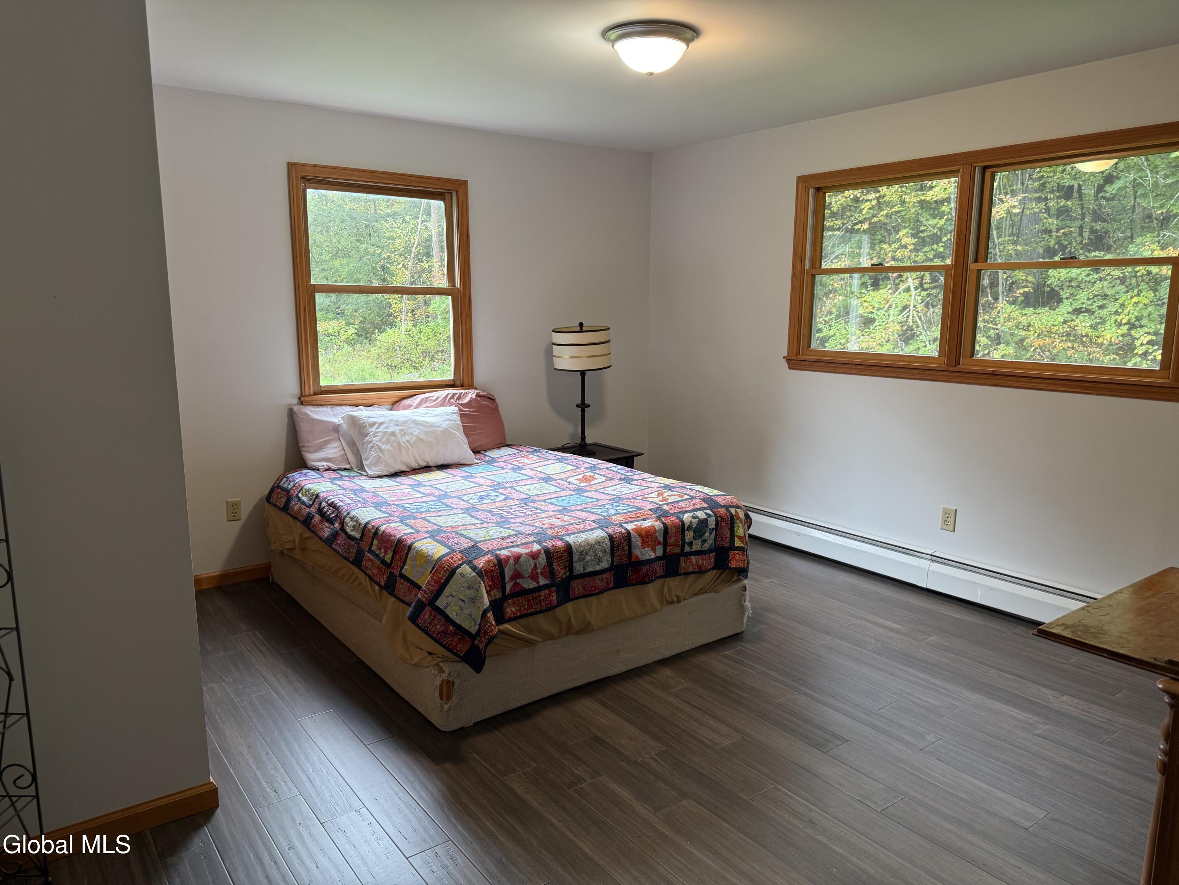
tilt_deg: -7.2
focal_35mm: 24
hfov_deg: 71.6
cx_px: 590
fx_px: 817
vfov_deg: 56.8
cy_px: 442
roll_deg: -0.7
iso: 125
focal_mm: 6.76
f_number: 1.78
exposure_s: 1/60
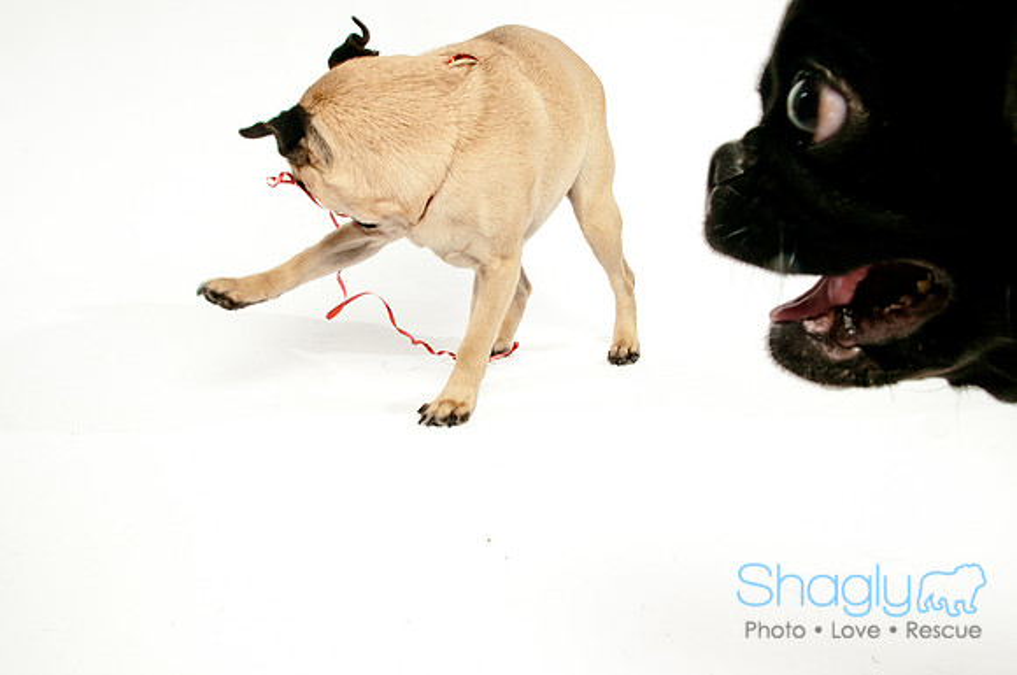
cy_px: 338
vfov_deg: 39.9
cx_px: 508
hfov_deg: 57.3
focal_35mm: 33
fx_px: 931
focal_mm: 22
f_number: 14
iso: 200
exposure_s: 1/250
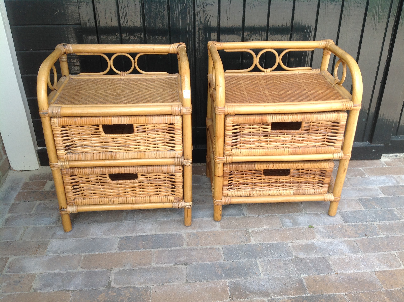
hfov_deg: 52.7
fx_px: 408
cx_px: 202
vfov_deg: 40.6
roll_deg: +0.7
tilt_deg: -24.8
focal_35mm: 35
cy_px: 151
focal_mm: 4.28
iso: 50
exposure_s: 1/229
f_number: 2.4
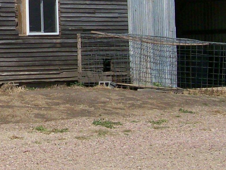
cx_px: -40
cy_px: -12
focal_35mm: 121
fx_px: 790
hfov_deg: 15.7
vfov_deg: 12.1
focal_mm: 6
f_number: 4.8
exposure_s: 1/923
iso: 80
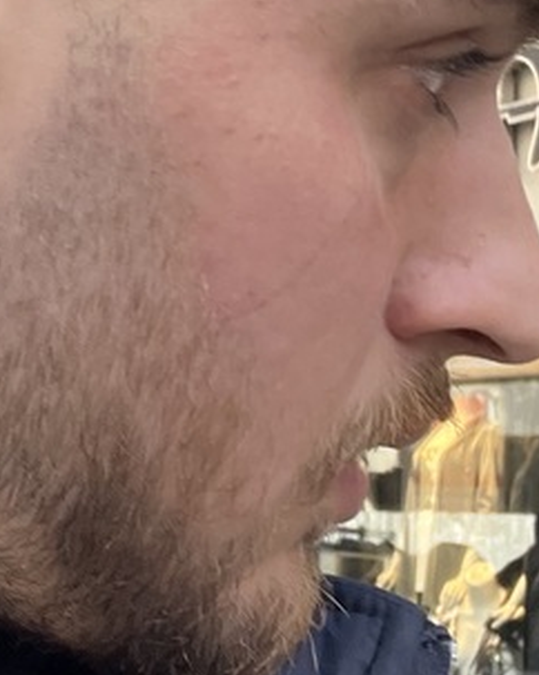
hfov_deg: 16.4
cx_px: -154
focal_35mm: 89
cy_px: 96
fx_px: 1776
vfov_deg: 21.1
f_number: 2.2
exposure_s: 1/121
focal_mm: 2.71
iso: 50
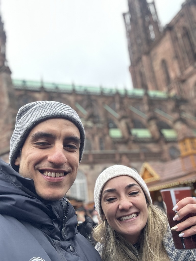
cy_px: 130
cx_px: 98
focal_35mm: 30
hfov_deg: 46.8
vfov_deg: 60.0
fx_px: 226
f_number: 1.9
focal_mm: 2.69
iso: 50
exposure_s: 1/100
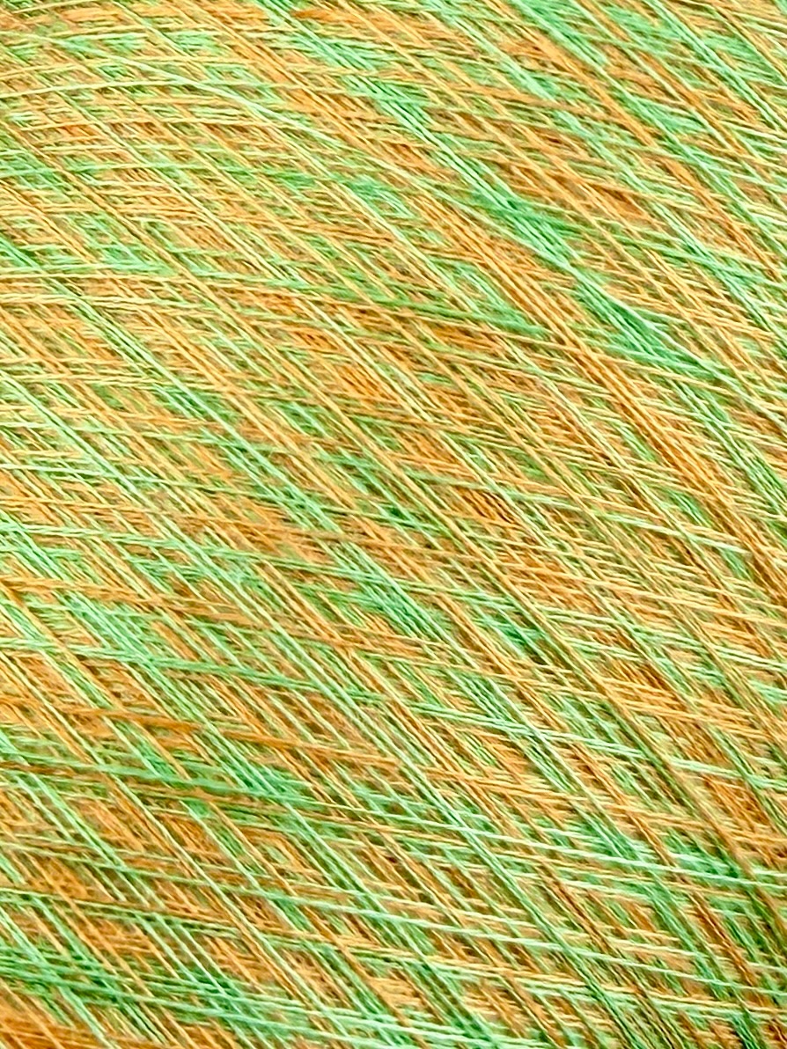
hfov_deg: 56.8
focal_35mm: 24
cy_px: 524
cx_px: 394
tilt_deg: -61.0
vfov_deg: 71.6
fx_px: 728
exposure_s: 1/507
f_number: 2.2
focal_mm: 2.22
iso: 50
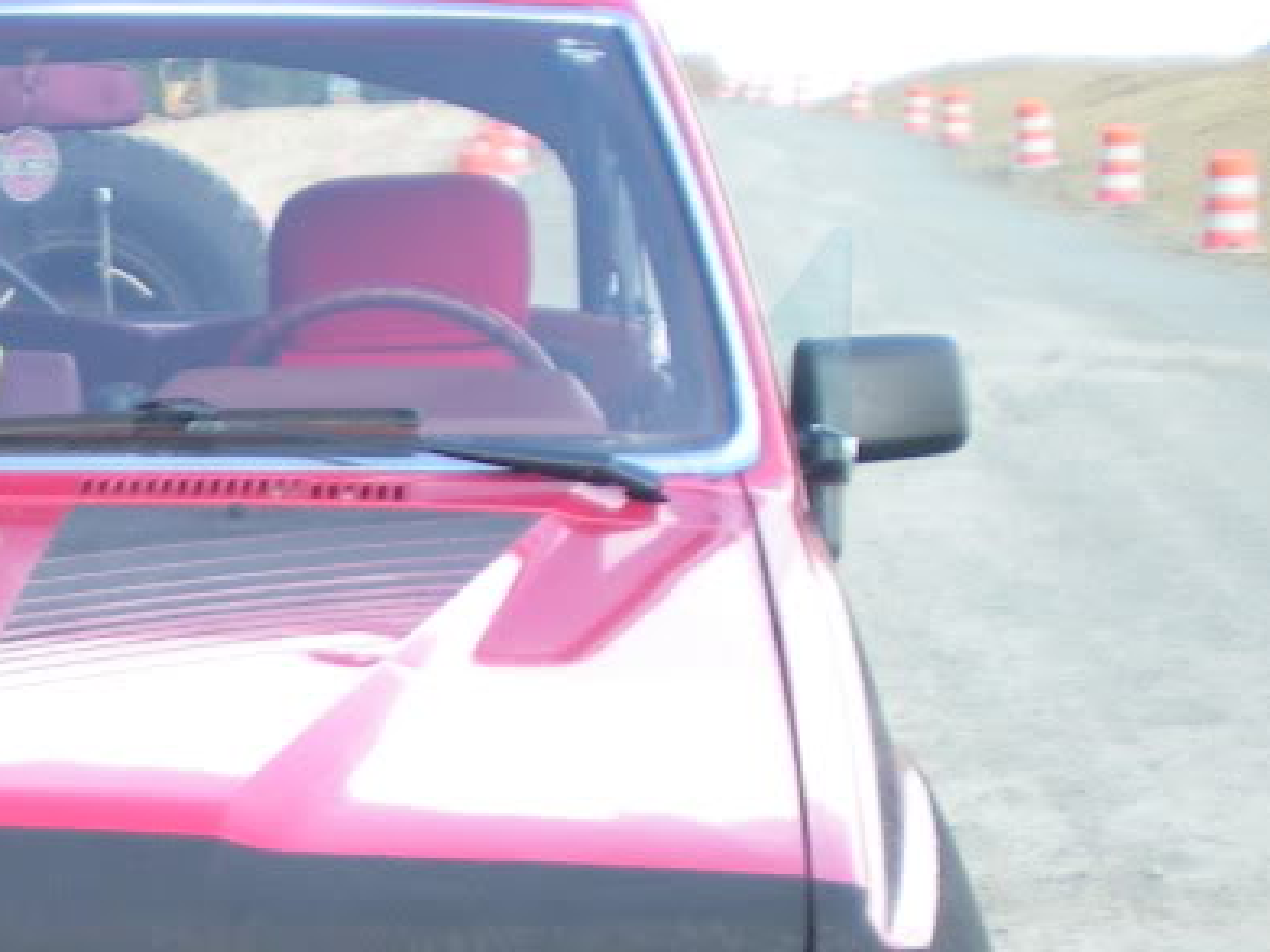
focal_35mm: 115
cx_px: -237
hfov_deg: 16.4
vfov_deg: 12.7
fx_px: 4219
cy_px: 1030
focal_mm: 7.4
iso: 98
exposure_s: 1/138
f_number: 3.5
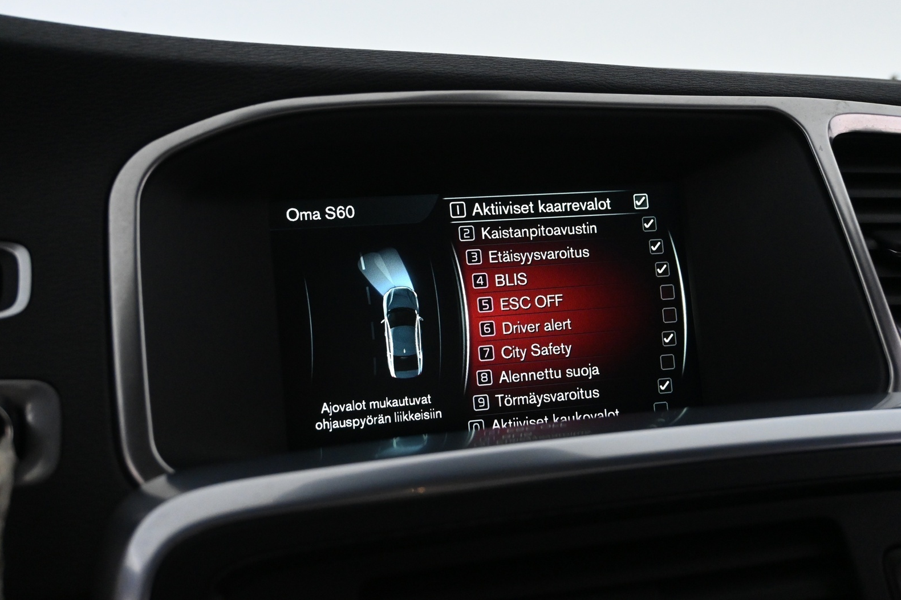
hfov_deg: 47.6
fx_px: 1020
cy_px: 295
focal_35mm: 41
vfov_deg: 32.8
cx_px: 459
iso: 3200
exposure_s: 1/100
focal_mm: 26.5
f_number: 5
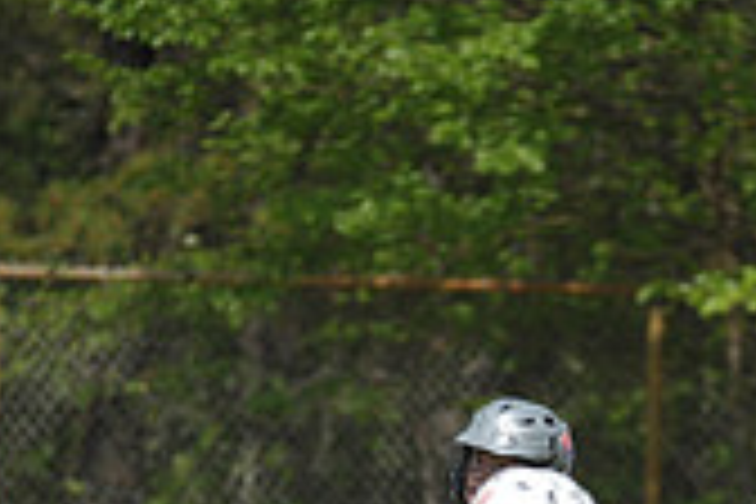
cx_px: 634
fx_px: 19612
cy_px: 850
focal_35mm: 934
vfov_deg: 1.5
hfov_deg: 2.2
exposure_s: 1/6400
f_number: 4
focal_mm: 270
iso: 640
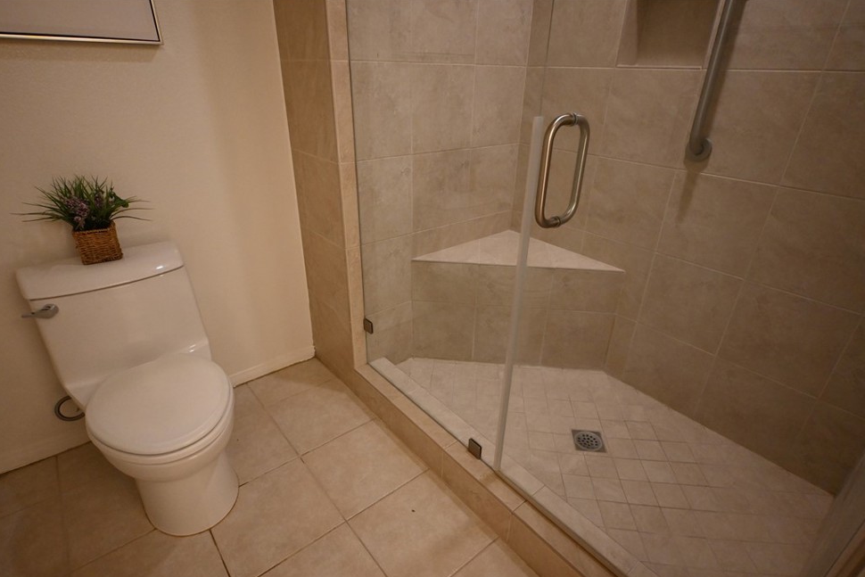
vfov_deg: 64.5
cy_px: 301
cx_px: 437
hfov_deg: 86.9
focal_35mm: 19
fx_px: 457
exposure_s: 1/125
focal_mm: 12
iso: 1800
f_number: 3.5
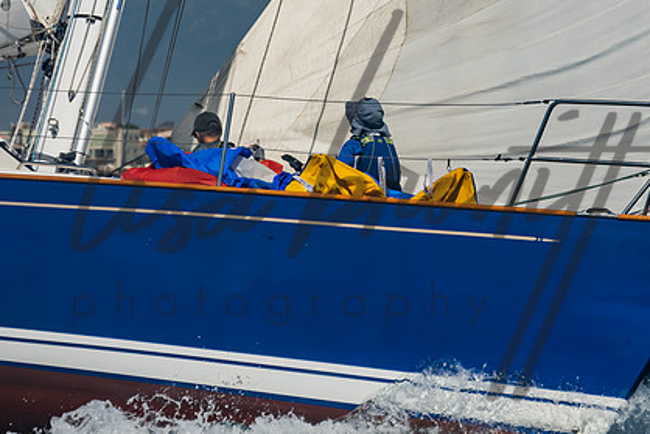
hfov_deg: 5.9
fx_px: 6285
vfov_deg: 3.9
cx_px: 491
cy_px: -11
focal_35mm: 348
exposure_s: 1/1250
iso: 160
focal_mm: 130
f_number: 6.3
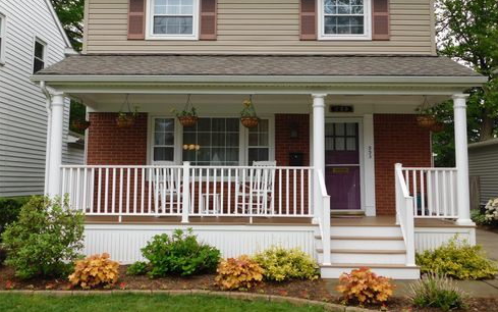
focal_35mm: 39
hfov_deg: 50.4
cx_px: 252
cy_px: 123
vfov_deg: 32.7
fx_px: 529
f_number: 3.5
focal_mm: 6.3
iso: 125
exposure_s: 1/400
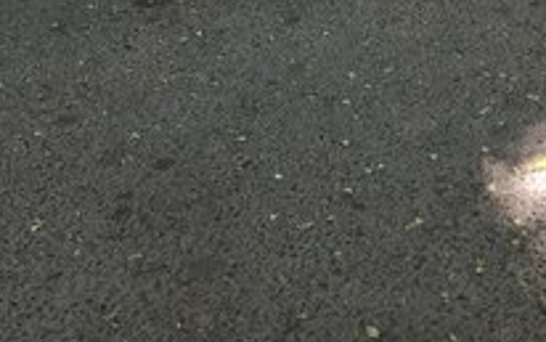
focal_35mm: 74
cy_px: -297
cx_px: 366
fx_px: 1102
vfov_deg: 15.0
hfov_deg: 27.7
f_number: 2.2
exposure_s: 1/151
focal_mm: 4.15
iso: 32
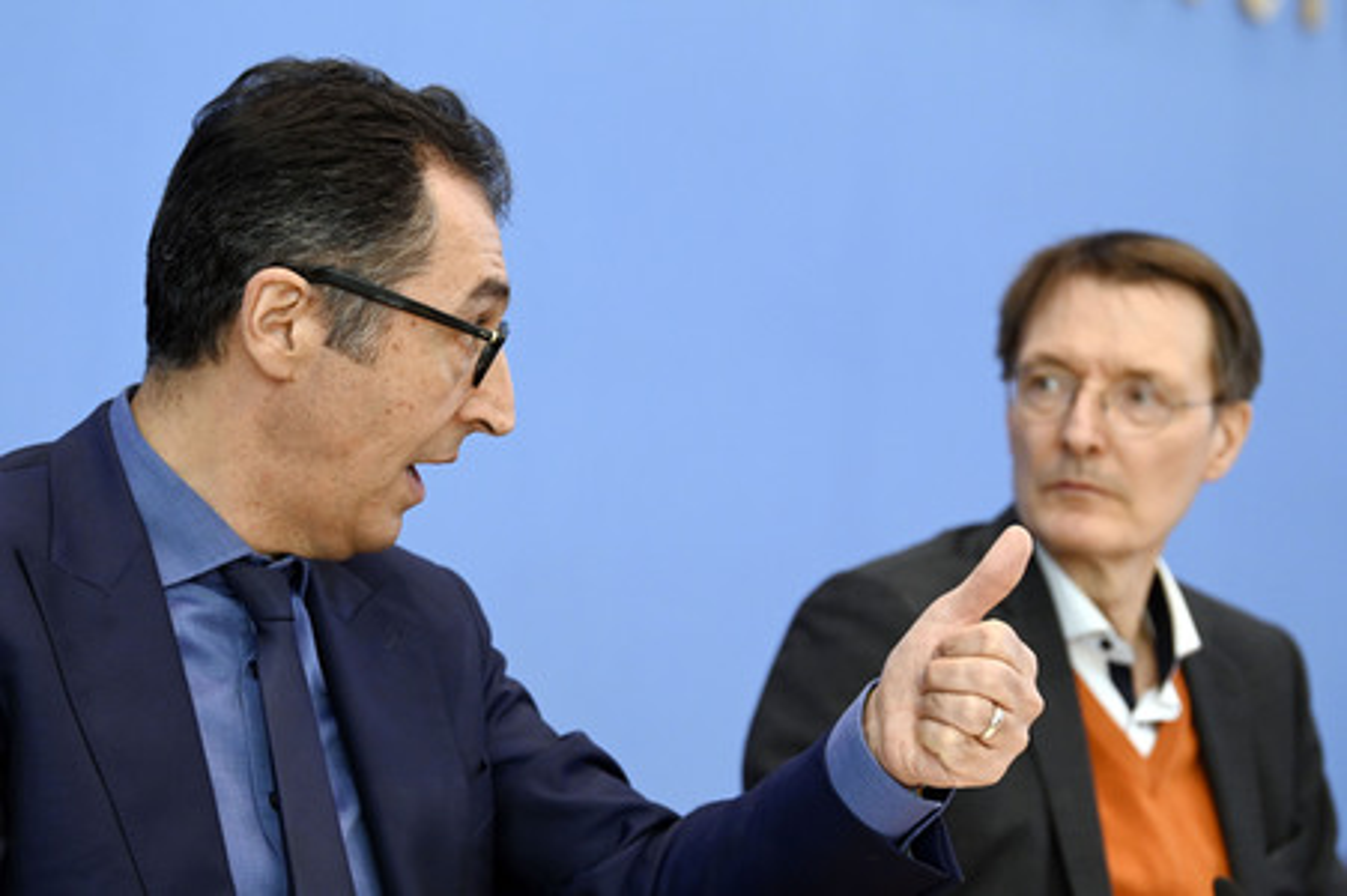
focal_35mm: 110
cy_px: 448
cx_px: 674
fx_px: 4113
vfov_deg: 12.4
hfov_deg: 18.6
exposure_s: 1/1000
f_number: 4
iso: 2000
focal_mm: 110
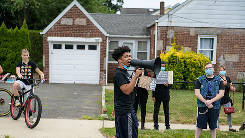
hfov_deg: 32.8
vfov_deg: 18.8
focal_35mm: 64
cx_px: 121
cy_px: 82
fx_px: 416
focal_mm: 60
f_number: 3.2
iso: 200
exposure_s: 1/320
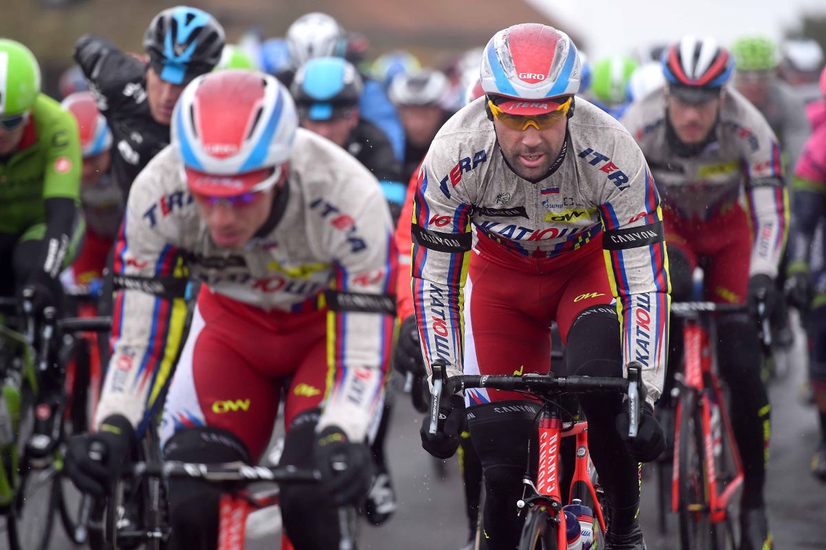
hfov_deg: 10.3
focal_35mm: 200
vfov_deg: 6.9
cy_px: 275
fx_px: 4587
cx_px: 413
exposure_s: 1/1000
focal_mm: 200
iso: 640
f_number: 2.8
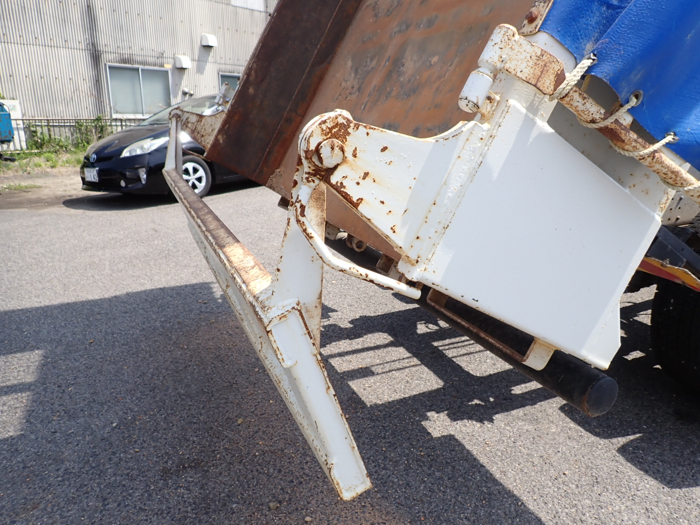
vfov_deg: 54.9
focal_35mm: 25
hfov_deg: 69.4
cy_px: 262
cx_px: 350
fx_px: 506
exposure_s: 1/800
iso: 100
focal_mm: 4.5
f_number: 2.8
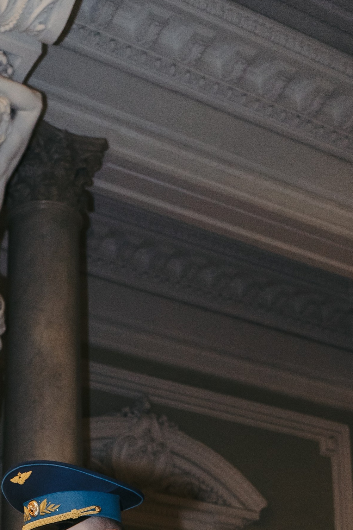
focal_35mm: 78
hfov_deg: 17.3
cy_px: 606
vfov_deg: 24.0
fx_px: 1147
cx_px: 61
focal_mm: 34
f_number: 4.5
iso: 1000
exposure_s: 1/125
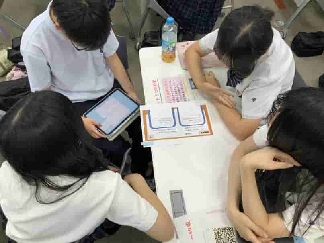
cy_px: 122
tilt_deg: -54.3
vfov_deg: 48.3
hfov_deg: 61.6
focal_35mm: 29
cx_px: 162
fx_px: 272
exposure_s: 1/120
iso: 40
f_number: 1.8
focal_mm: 3
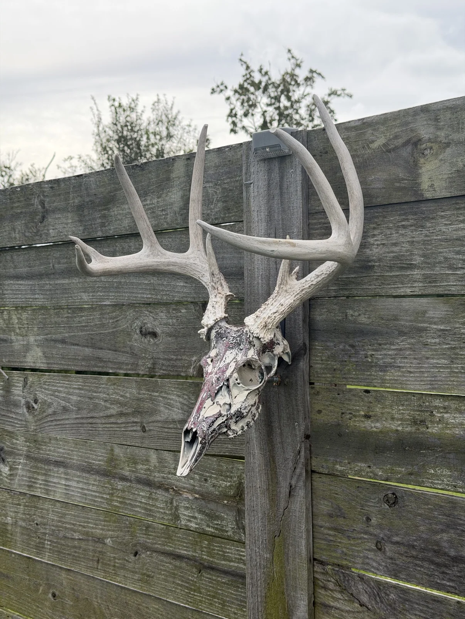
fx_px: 860
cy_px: 310
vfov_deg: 39.7
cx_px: 232
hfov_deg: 30.3
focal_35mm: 48
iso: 100
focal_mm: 6.76
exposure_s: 1/4098
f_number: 1.78
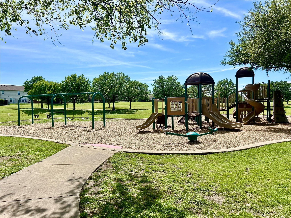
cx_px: 146
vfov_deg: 53.1
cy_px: 109
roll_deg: +2.1
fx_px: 219
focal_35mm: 26
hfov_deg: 67.3
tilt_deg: -1.4
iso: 50
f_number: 1.5
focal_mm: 5.7
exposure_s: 1/6579
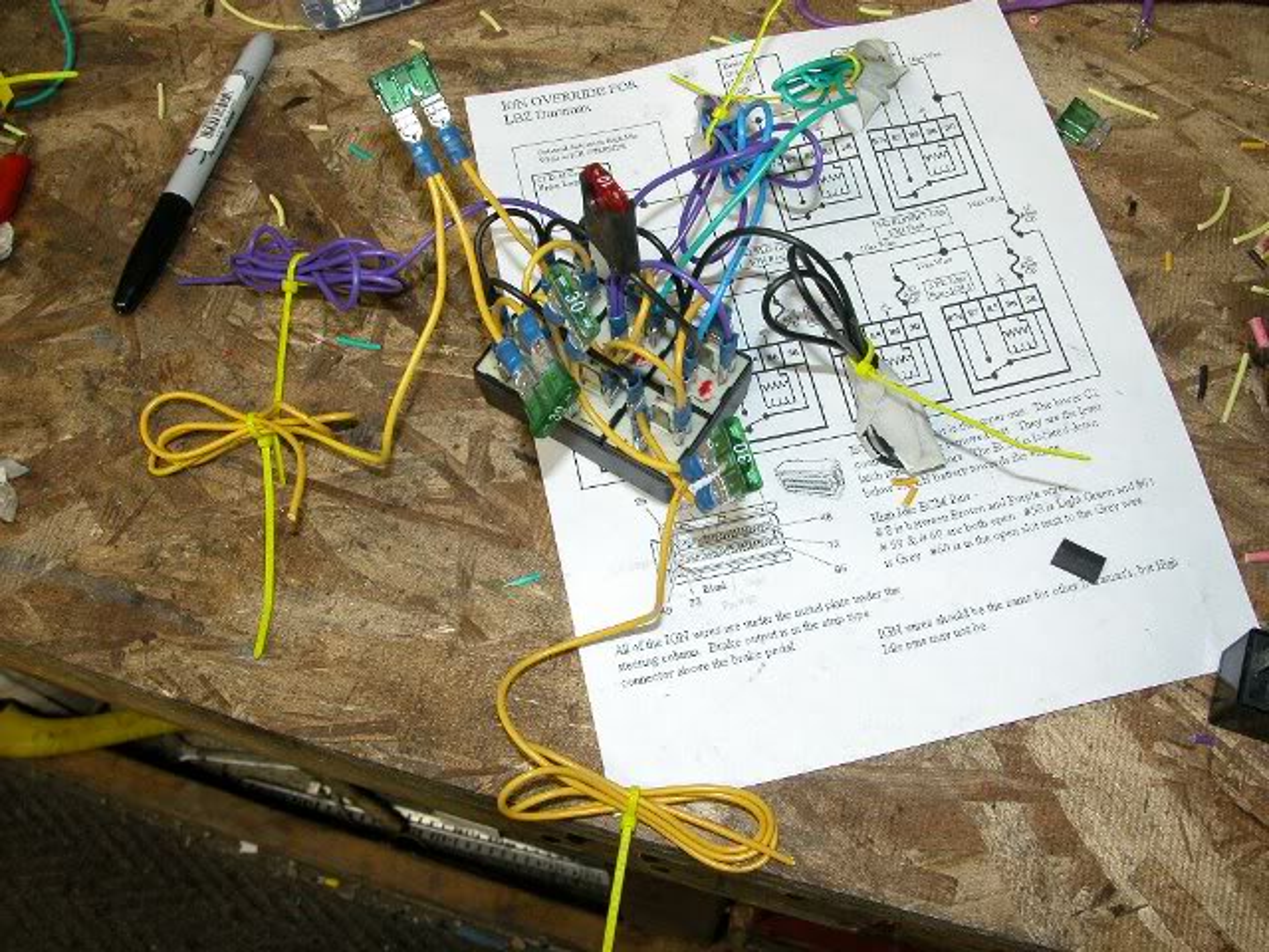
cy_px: 476
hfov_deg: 52.6
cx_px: 634
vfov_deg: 40.7
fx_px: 1283
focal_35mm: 35
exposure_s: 1/30
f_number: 5
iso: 200
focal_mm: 8.9
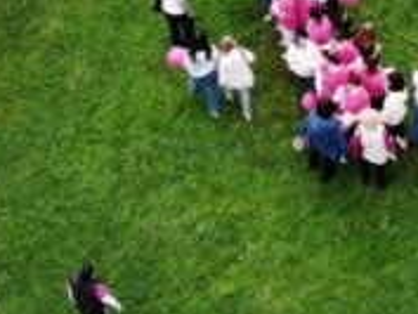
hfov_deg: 15.8
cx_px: 427
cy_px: -229
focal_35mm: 122
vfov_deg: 11.4
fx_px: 1474
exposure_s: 1/318
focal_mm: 4.5
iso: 112
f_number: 2.8
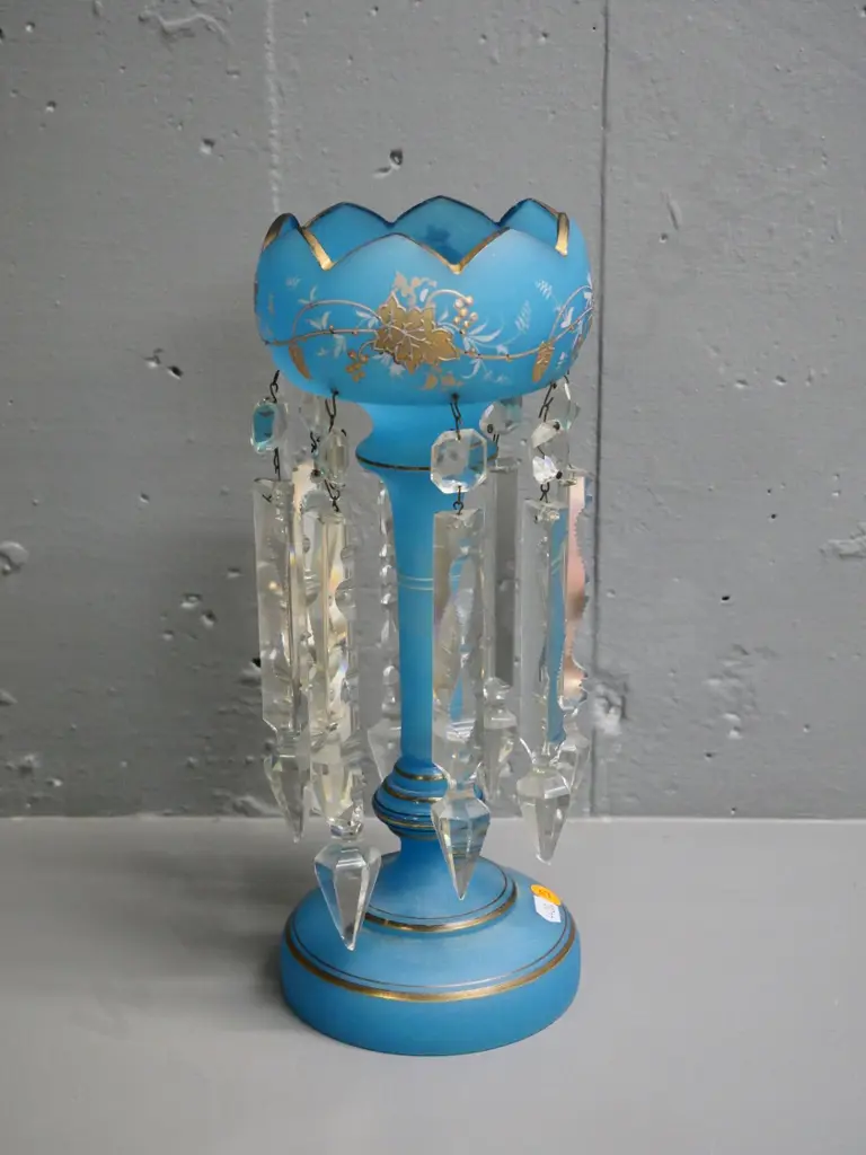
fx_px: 1801
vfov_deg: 35.5
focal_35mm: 54
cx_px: 433
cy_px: 578
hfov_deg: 27.0
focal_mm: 27
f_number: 5
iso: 3200
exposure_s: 1/160
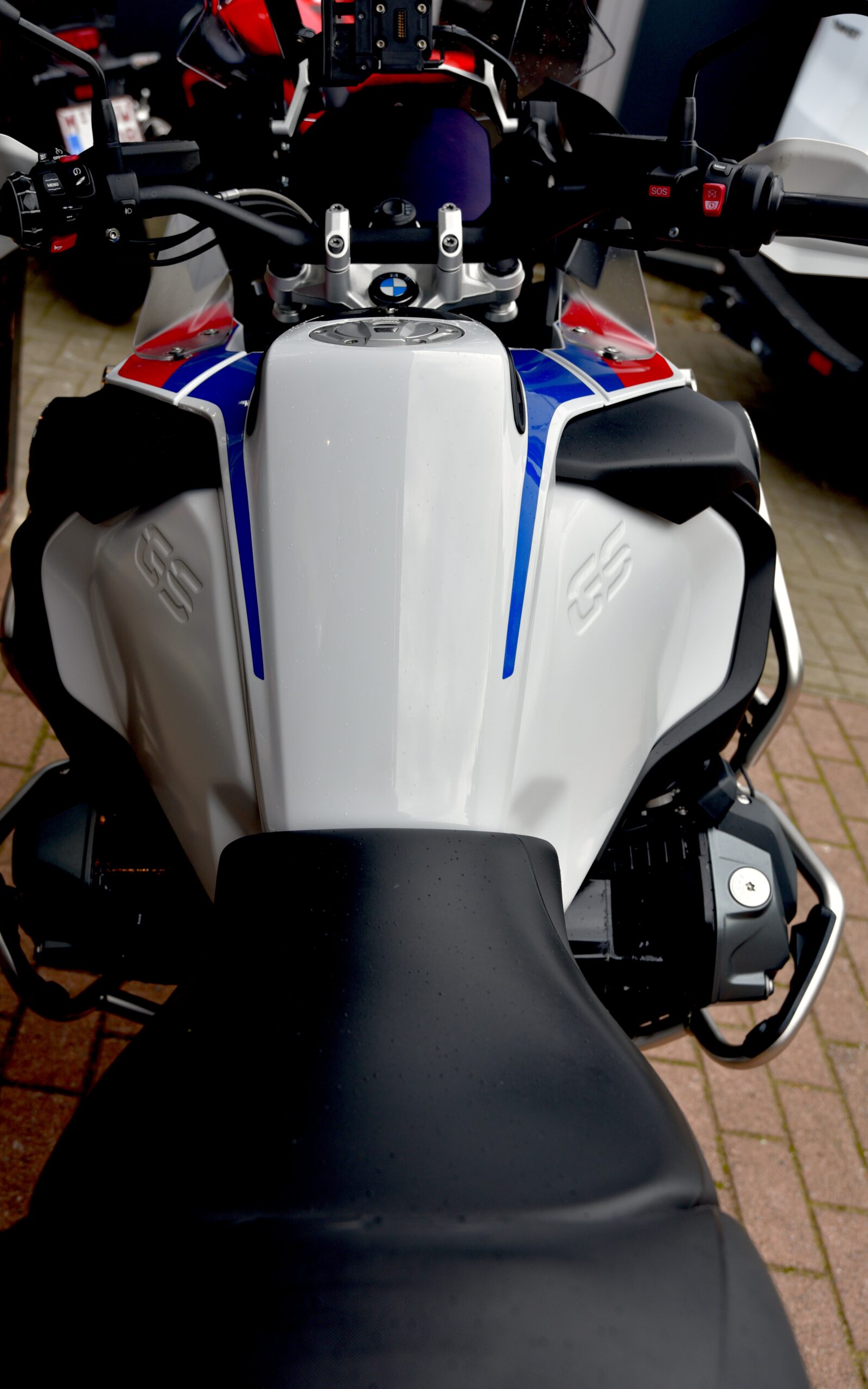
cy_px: 691
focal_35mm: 39
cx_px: 404
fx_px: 1476
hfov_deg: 32.8
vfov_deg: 50.4
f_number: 5
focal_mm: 38
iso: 200
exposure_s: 1/100
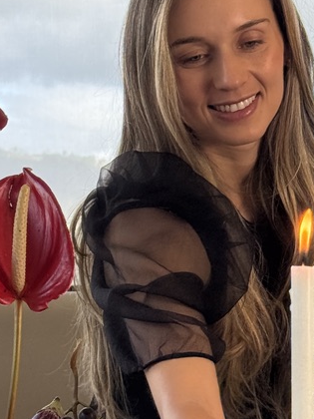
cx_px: 233
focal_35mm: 117
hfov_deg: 12.6
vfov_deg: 16.8
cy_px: 296
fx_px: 1415
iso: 100
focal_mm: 6.76
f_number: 1.78
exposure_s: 1/248
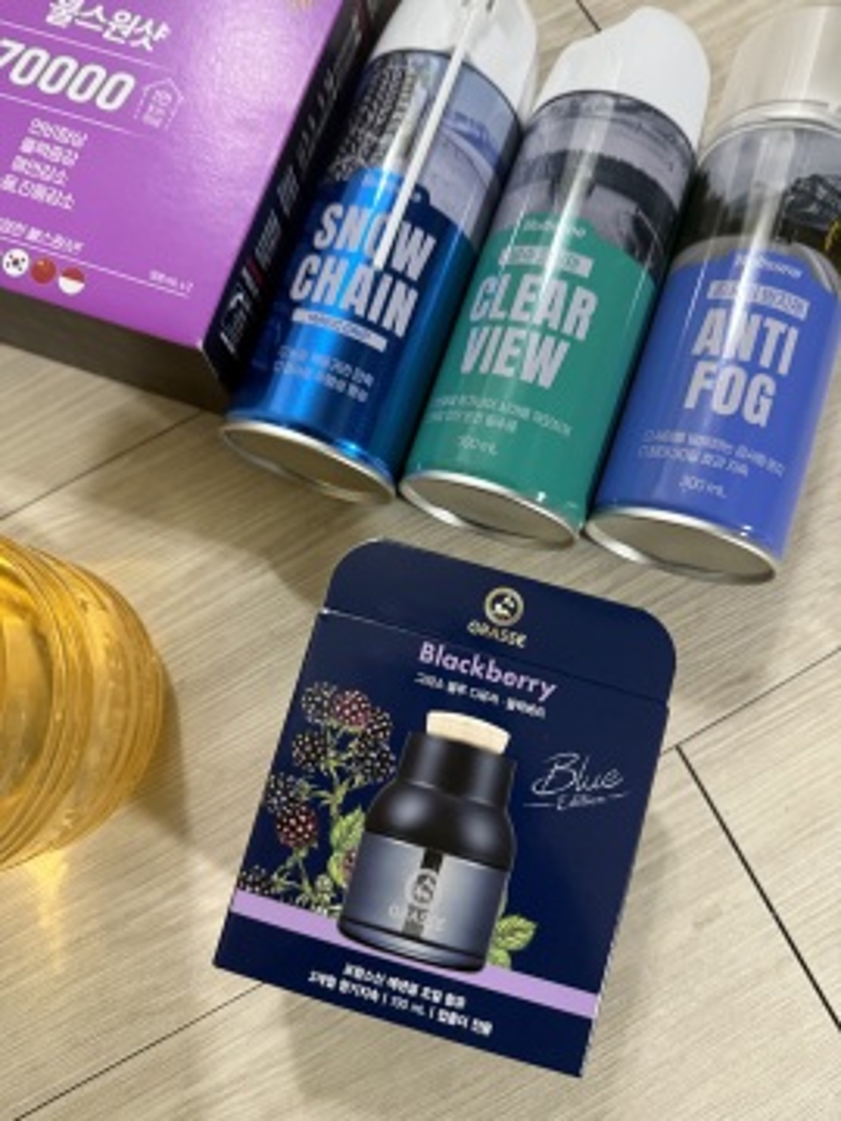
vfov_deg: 71.6
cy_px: 560
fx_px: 777
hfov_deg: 56.8
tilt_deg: -81.4
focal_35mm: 24
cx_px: 420
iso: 500
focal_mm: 6.76
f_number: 1.78
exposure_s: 1/60
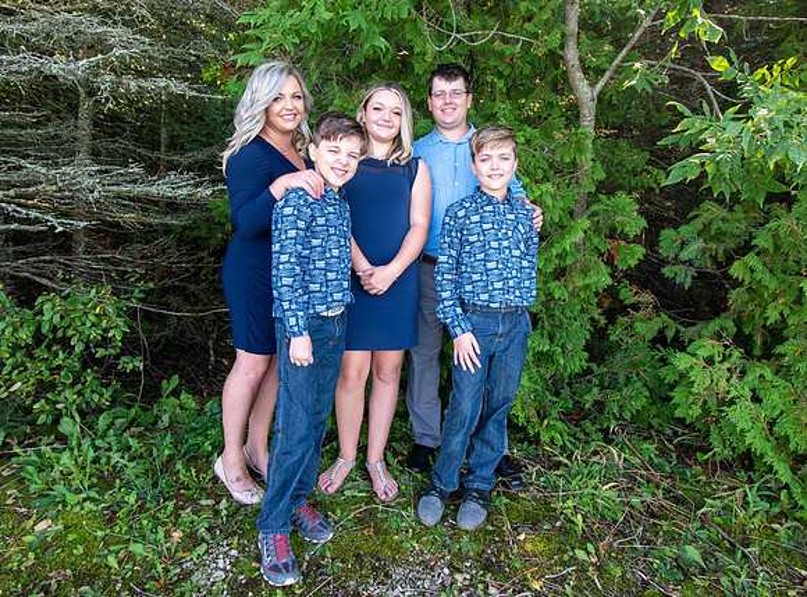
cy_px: 276
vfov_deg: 64.5
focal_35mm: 20
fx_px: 473
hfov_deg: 81.0
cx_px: 394
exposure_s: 1/125
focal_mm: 10
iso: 400
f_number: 5.6
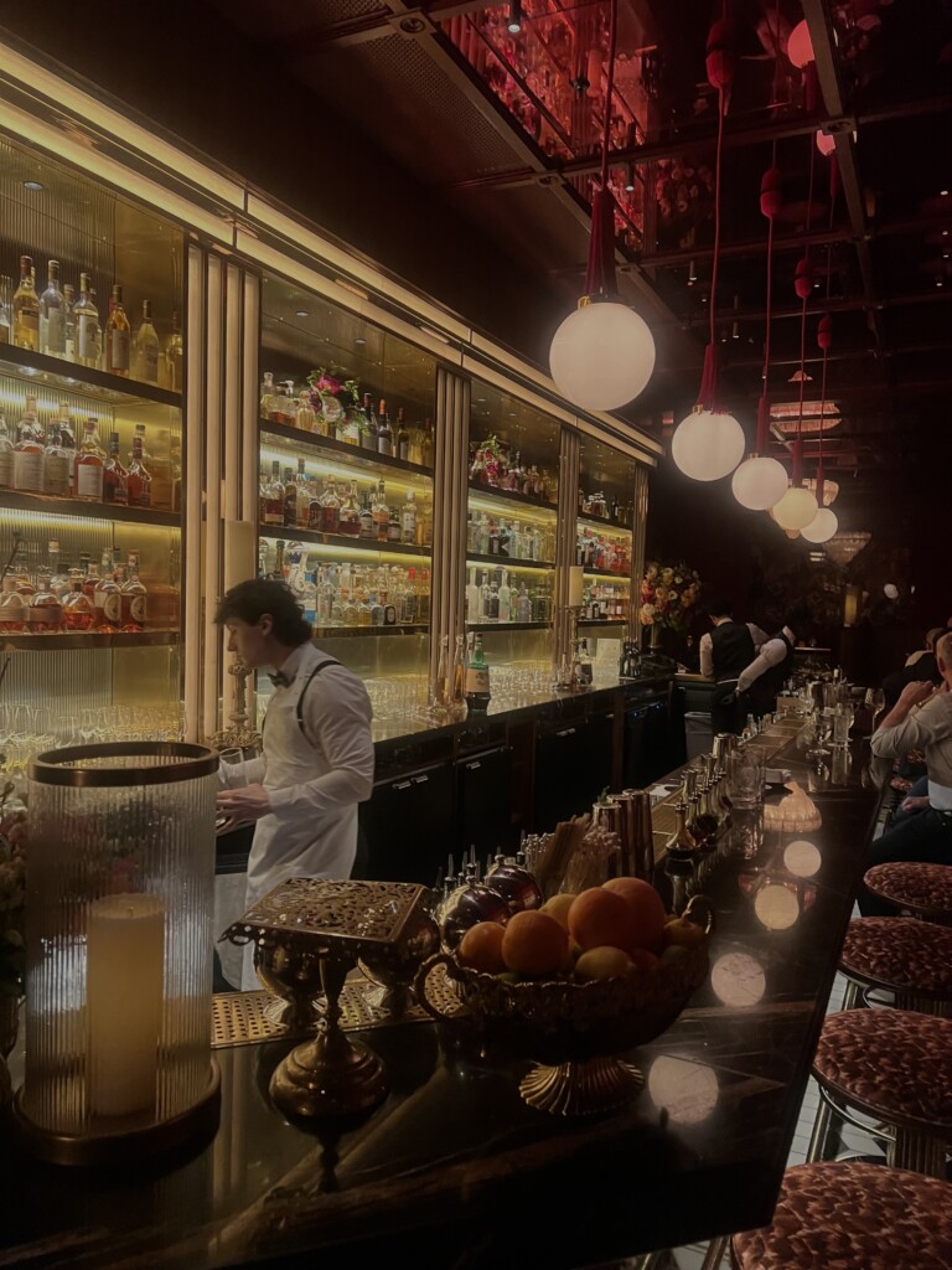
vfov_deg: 67.3
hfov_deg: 53.1
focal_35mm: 26
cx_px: 476
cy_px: 635
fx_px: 953
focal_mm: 5.7
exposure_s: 1/48
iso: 500
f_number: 1.5
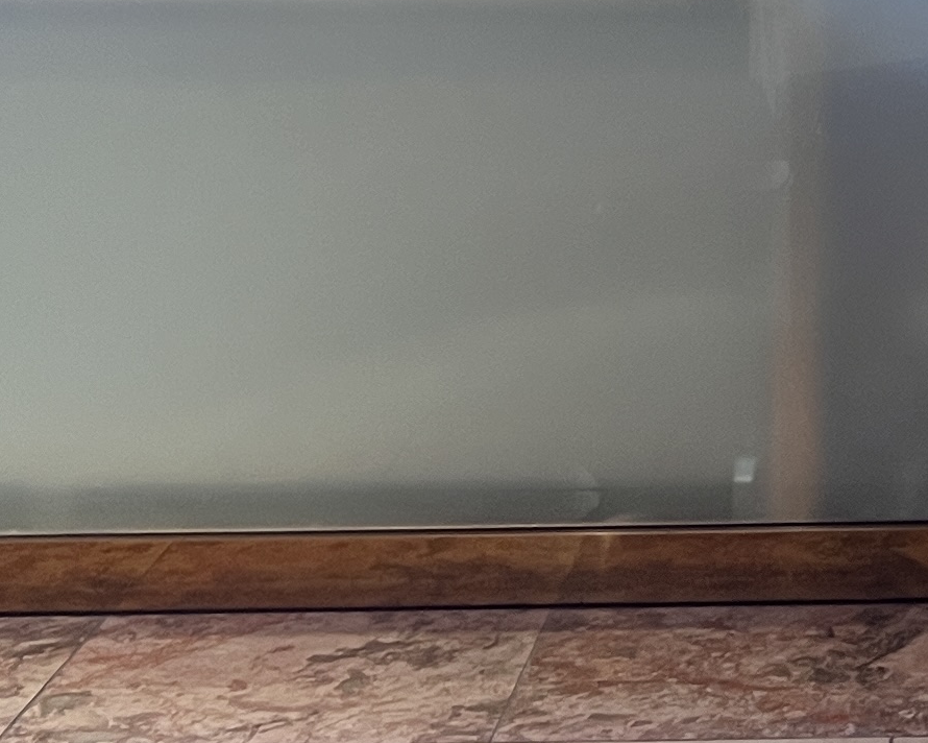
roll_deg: +0.3
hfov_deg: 16.0
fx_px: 3158
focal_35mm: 115
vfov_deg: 12.6
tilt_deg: -2.8
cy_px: -462
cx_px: 1132
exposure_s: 1/50
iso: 100
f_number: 1.5
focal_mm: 5.7
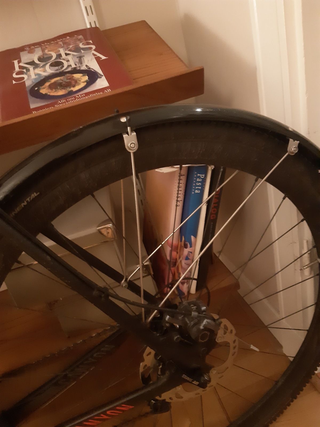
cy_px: 214
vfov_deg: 67.3
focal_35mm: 26
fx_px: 320
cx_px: 160
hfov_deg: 53.1
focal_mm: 3.92
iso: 640
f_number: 1.7
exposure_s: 1/10
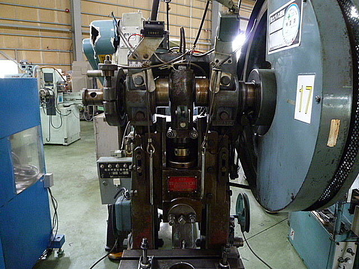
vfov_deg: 54.9
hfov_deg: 69.4
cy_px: 134
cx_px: 180
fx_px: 259
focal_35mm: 25
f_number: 2.8
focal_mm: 4.5
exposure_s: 1/6
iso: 400
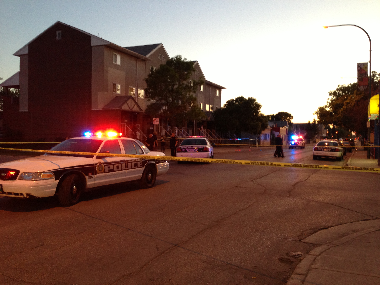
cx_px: 190
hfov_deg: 55.4
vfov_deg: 42.9
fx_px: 362
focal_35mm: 33
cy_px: 142
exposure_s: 1/20
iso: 160
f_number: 2.4
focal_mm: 4.13
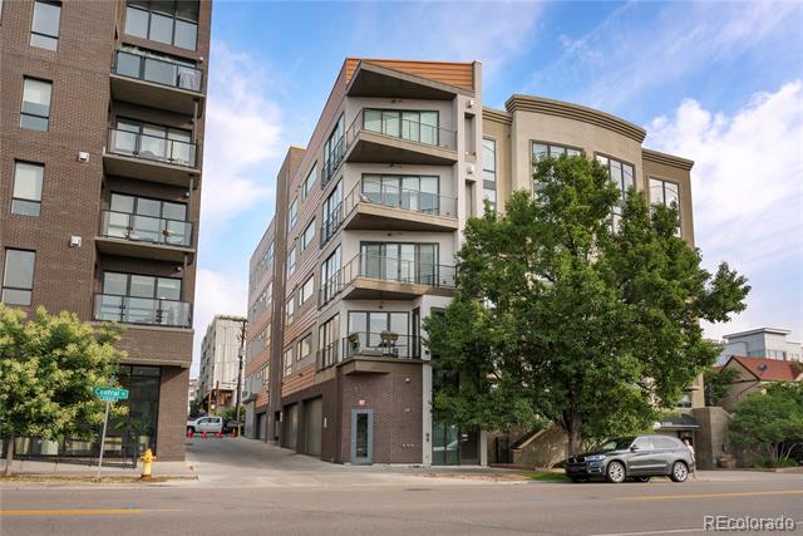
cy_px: 268
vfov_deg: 53.2
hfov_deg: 73.7
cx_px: 402
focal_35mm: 24
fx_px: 535
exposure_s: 1/200
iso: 80
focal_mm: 24
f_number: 8
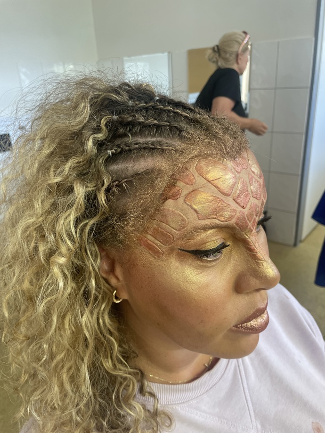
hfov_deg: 53.1
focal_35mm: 26
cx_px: 162
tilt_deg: -21.5
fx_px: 325
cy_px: 216
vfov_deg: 67.3
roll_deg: +3.0
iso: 125
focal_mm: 4.2
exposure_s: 1/100
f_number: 1.6
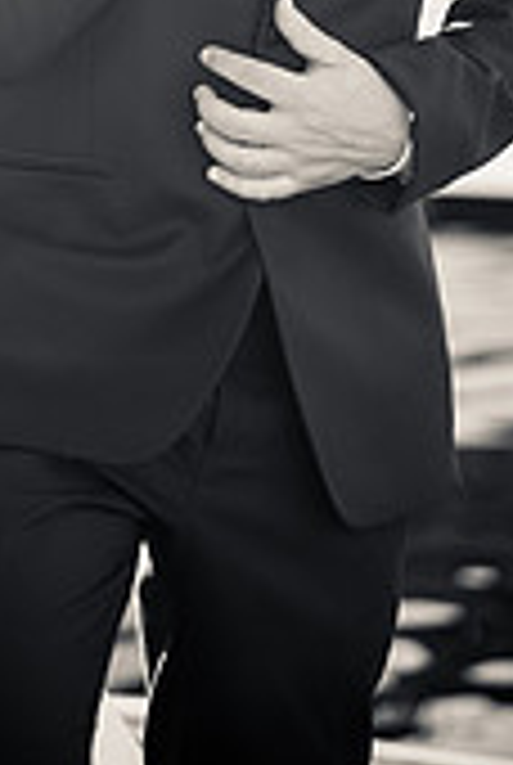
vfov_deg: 15.1
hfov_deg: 10.4
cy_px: -108
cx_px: 194
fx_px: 2810
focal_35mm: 132
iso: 160
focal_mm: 50
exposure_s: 1/1600
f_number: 1.4
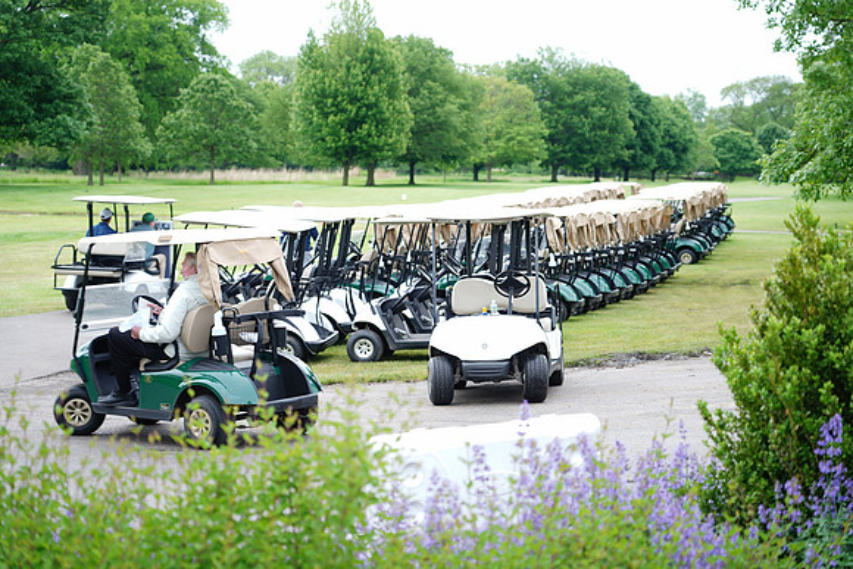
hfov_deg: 25.4
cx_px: 426
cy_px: 284
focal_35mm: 80
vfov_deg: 17.1
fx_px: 1896
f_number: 4
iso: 80
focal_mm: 80
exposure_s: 1/80
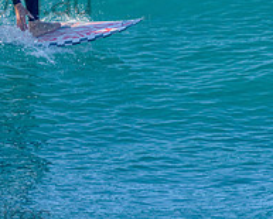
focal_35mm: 1408
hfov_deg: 1.4
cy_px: -18
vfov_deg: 1.1
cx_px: -58
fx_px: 11394
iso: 400
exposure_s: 1/2000
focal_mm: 500
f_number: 5.6
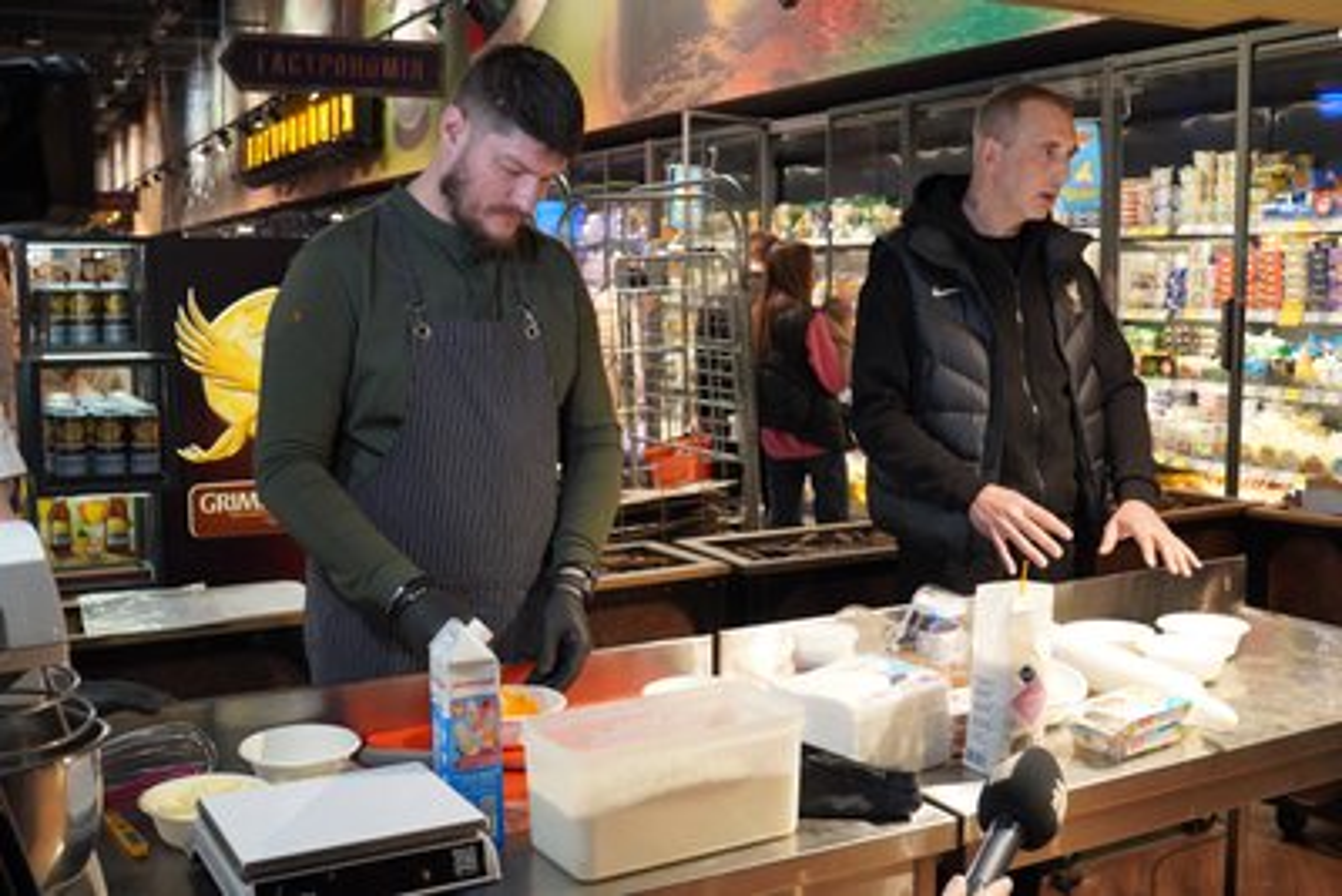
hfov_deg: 53.1
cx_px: 671
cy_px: 448
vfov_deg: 36.9
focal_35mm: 36
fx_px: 1342
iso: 1600
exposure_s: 1/160
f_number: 4
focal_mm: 24
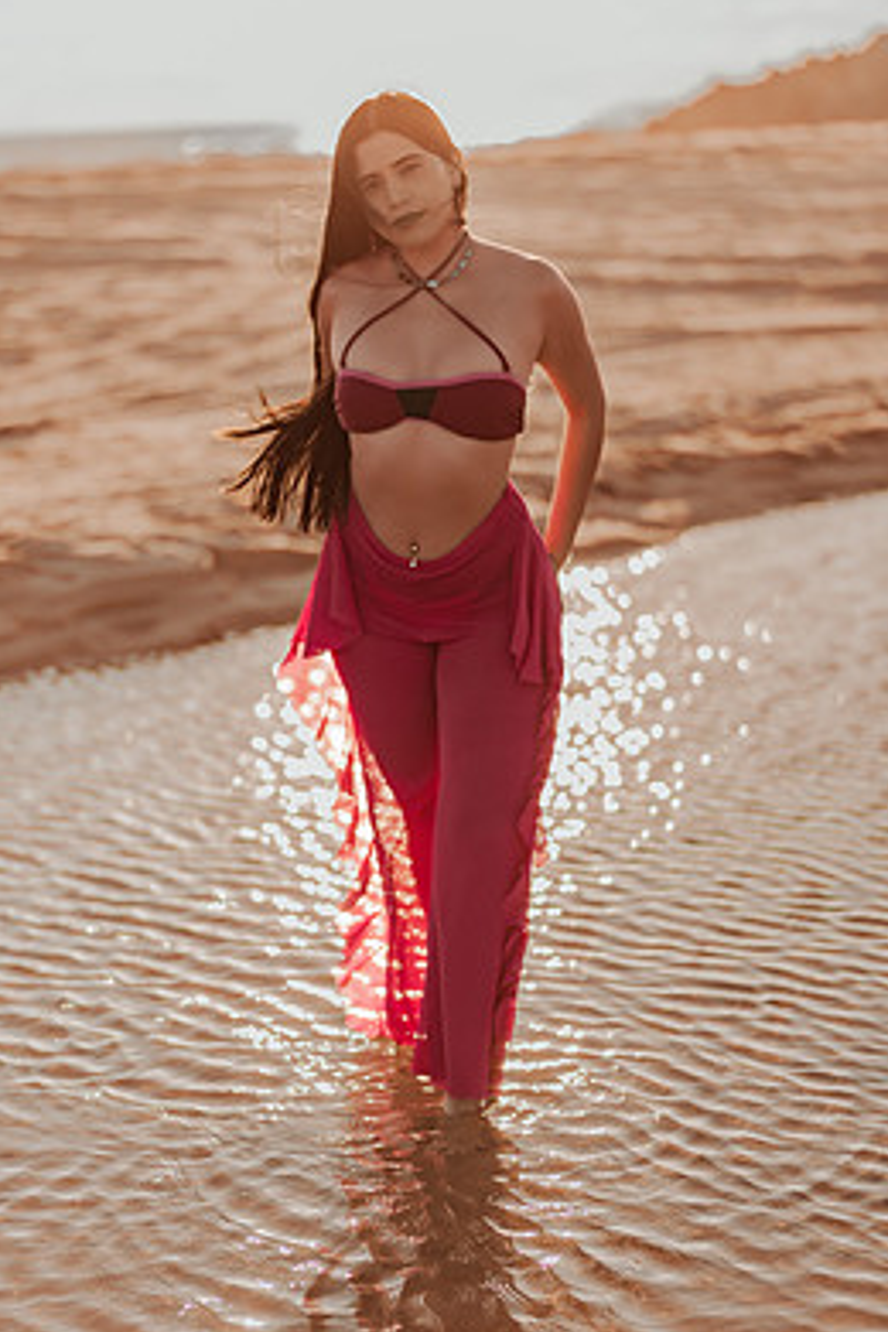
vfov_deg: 30.1
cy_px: 666
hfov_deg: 20.3
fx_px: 2479
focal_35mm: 67
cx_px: 444
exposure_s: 1/5000
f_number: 1.4
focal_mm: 58
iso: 100
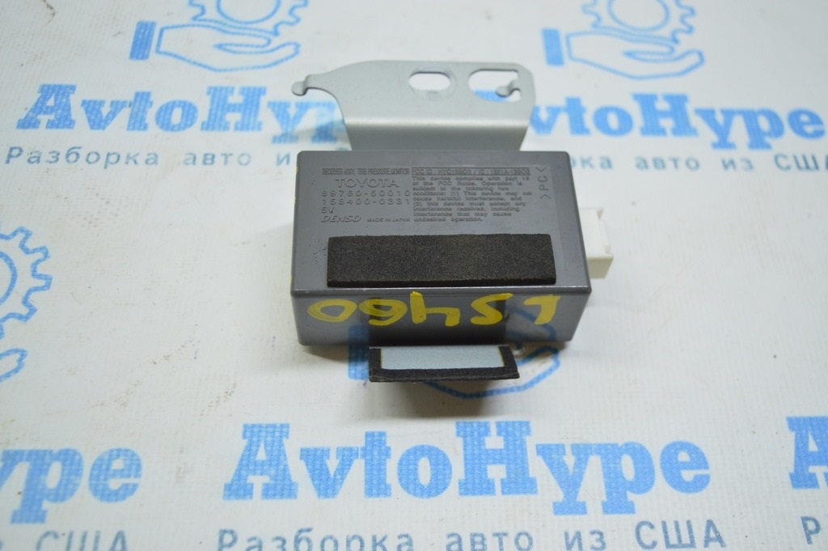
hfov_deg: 51.3
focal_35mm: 38
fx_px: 862
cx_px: 414
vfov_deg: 35.4
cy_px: 276
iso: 400
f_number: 4
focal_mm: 25
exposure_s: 1/60
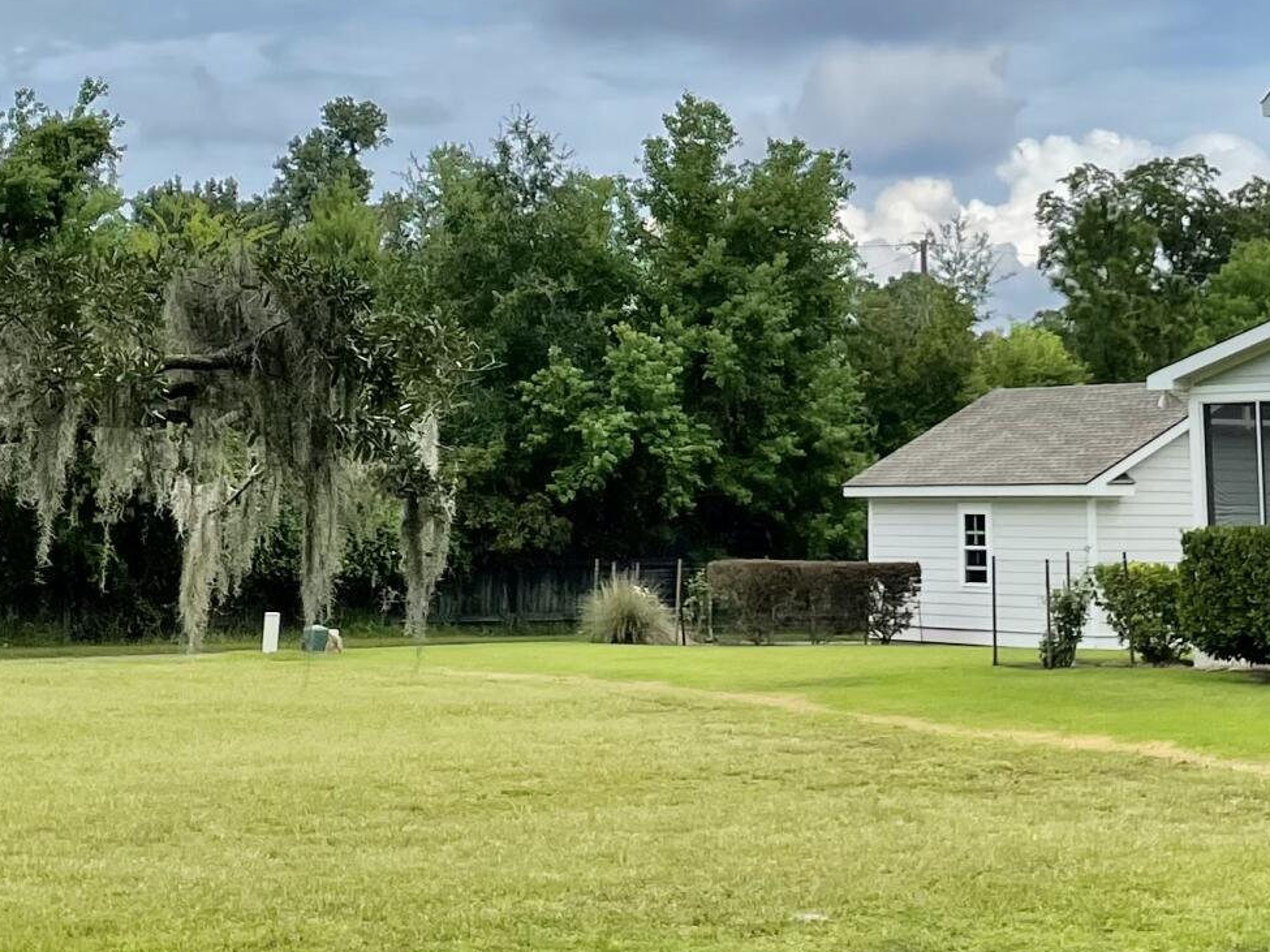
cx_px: 800
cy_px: -232
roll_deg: +0.0
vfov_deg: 17.5
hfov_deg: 24.3
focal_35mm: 80
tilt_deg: +15.3
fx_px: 2935
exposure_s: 1/4132
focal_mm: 4.2
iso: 32
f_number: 1.6
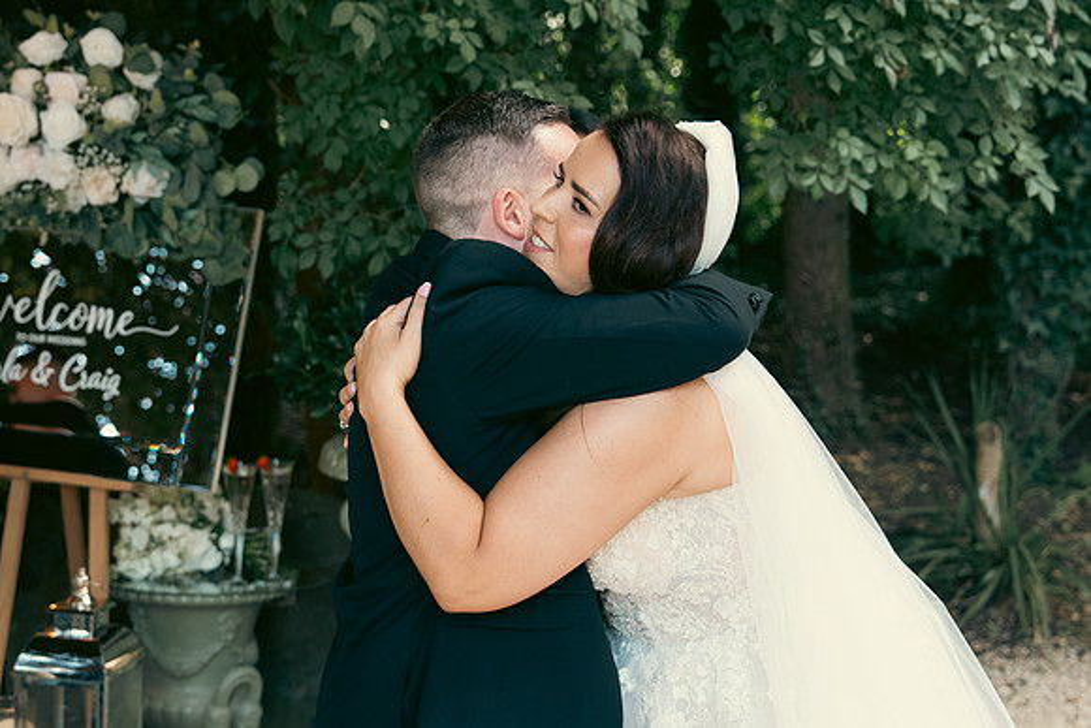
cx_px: 546
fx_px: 2031
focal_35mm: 67
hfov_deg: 30.1
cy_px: 364
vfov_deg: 20.3
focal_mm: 45
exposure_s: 1/200
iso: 640
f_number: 3.5
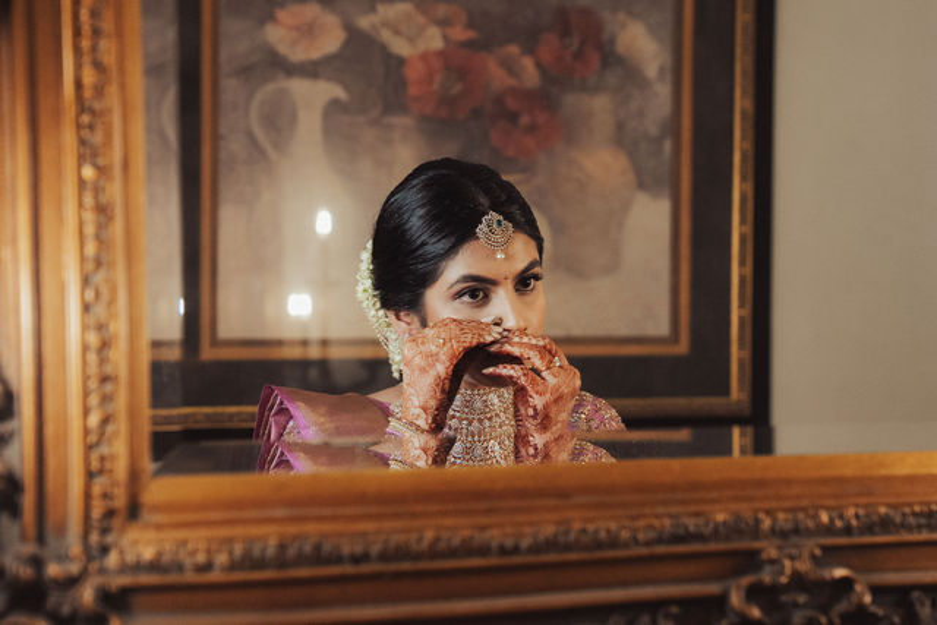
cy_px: 305
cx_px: 507
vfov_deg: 16.4
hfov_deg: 24.3
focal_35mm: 83
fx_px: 2172
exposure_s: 1/320
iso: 1600
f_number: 3.2
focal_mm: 65
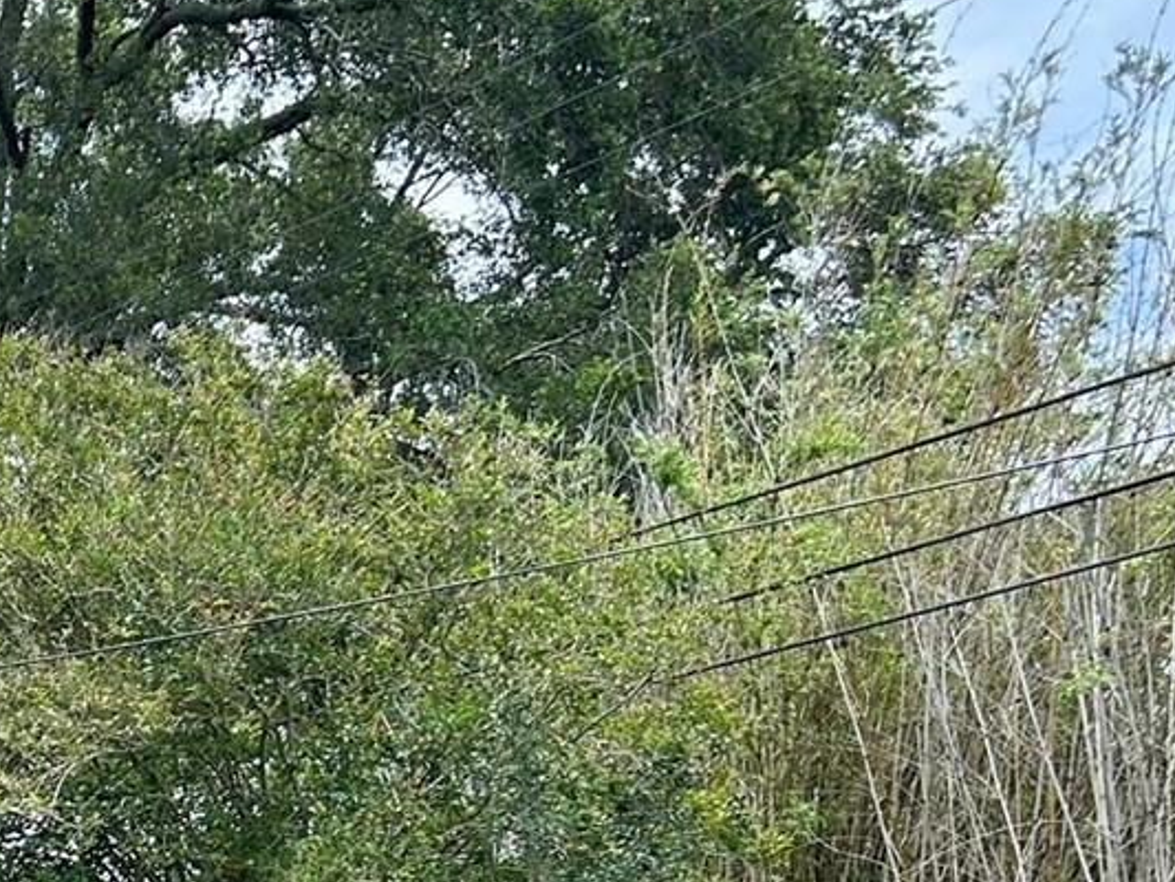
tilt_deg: -0.9
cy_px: 1078
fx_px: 2648
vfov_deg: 17.9
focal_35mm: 78
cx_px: -315
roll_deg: +0.0
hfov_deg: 22.6
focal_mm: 5.7
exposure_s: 1/1209
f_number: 1.5
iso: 50
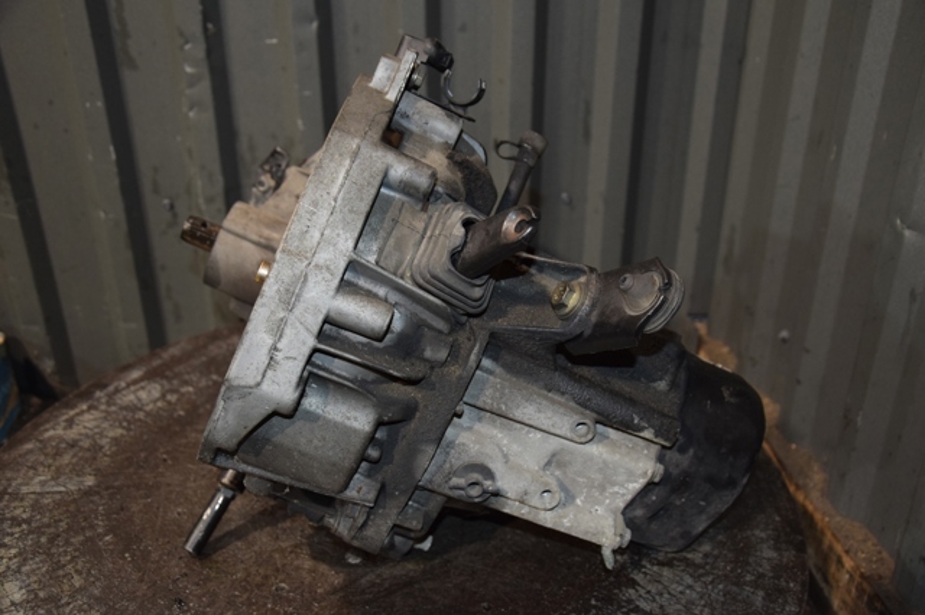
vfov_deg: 35.5
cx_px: 462
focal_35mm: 38
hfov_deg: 51.3
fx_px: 963
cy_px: 308
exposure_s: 1/60
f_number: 5
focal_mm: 25
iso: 800
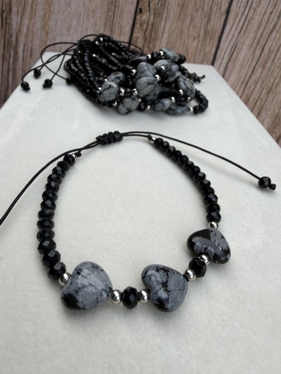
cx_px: 140
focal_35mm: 24
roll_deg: -10.4
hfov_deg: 56.8
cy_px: 187
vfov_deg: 71.6
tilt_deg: -34.8
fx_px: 260
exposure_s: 1/197
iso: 40
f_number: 2.2
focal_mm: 2.22
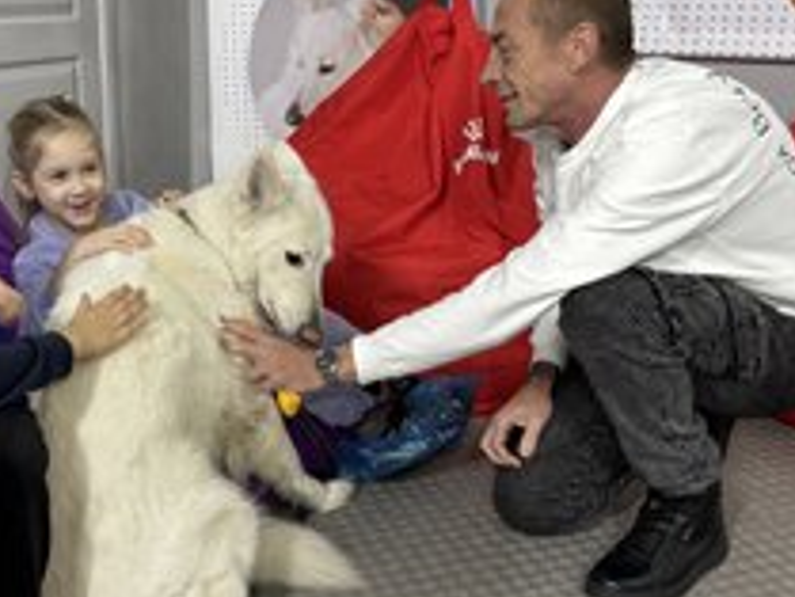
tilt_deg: -16.0
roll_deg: +0.9
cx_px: 224
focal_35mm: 46
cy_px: 289
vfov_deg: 31.5
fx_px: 1057
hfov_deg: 40.3
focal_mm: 6.76
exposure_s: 1/50
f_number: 1.78
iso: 200
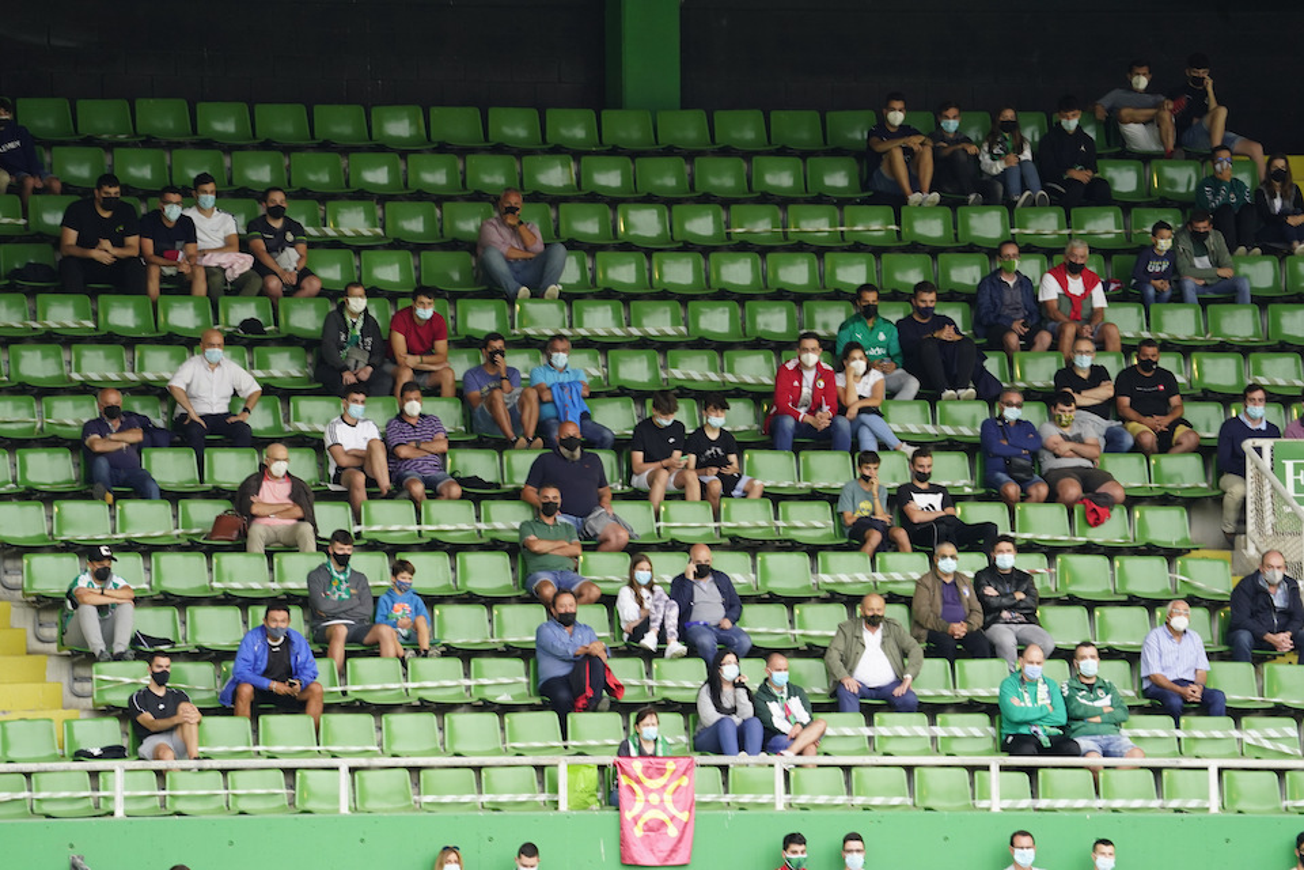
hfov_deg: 4.1
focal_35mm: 500
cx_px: 652
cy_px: 435
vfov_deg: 2.7
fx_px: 18110
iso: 1000
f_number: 6.3
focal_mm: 500
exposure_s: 1/200
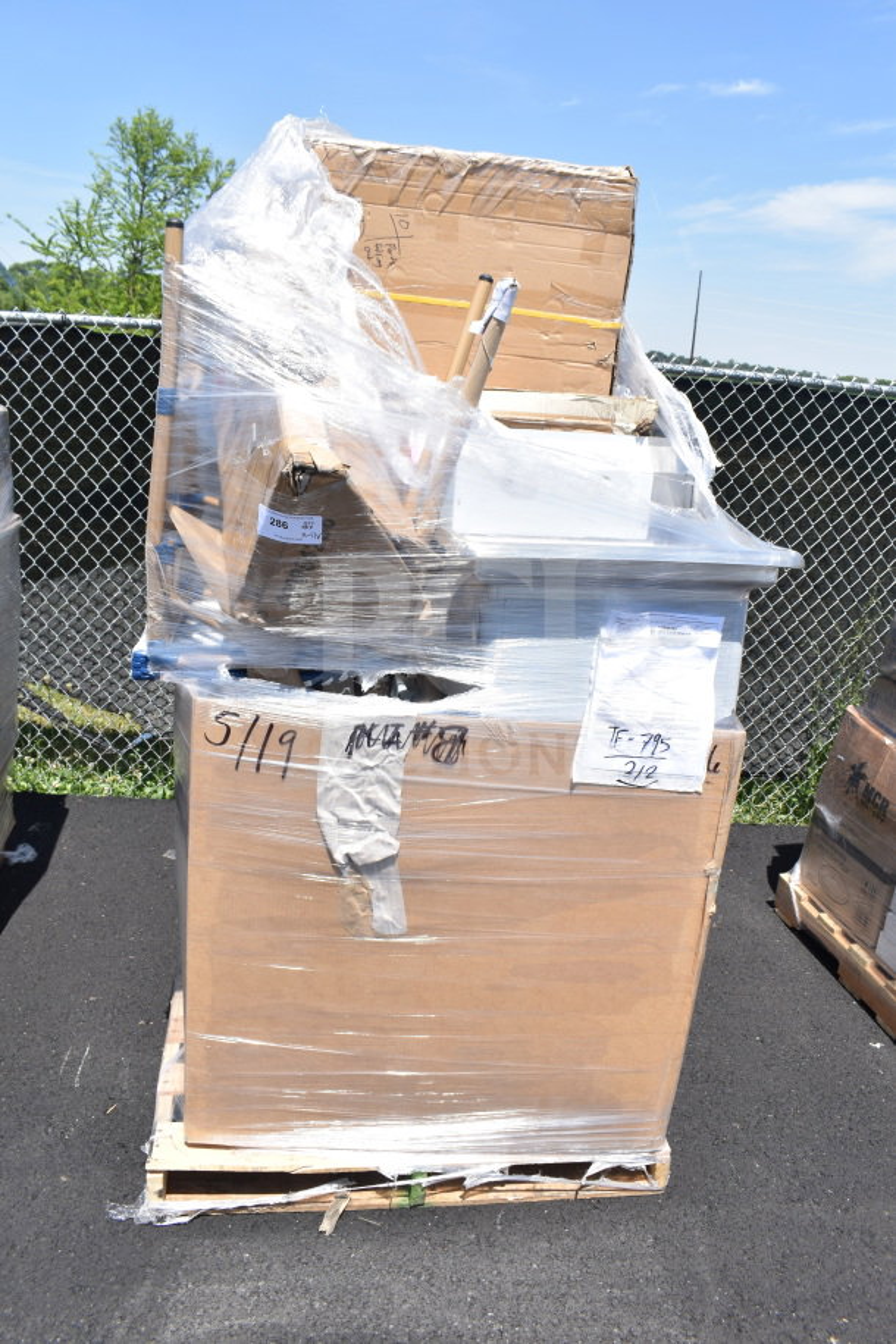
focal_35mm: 27
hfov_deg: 47.9
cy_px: 672
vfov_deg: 67.4
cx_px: 448
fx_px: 1008
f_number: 9
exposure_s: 1/320
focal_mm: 18
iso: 200
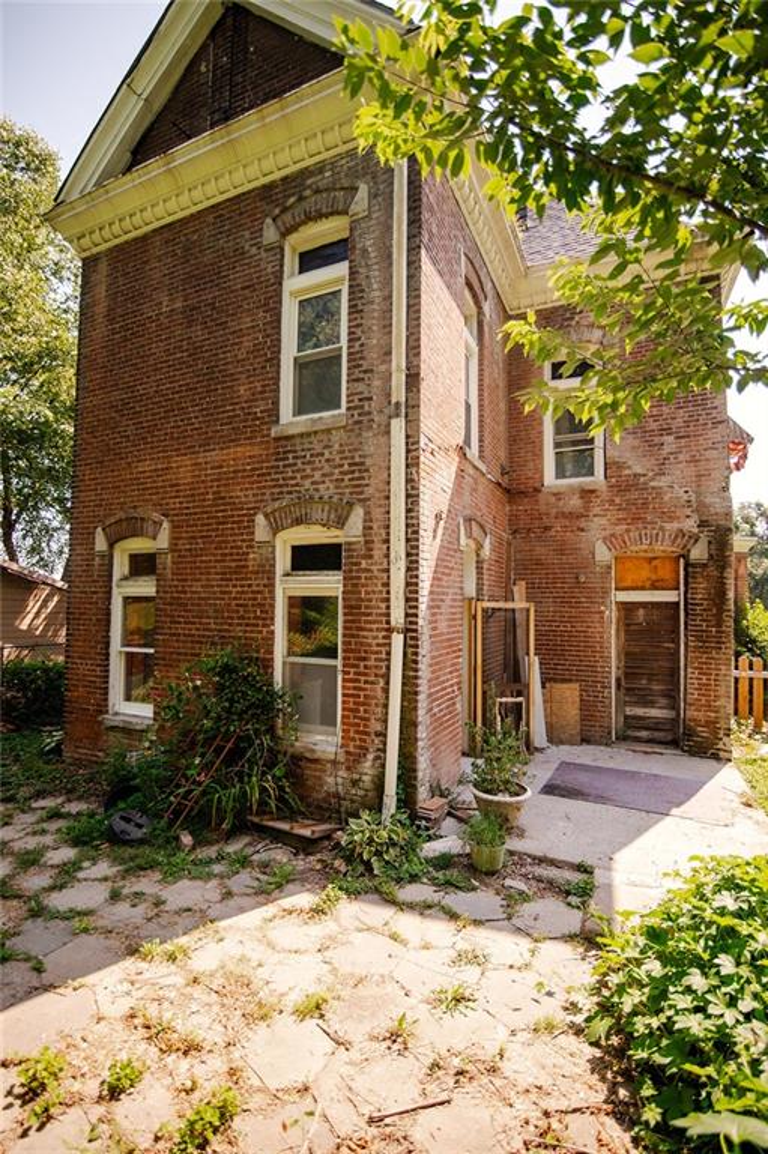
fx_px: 513
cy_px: 577
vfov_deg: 96.8
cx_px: 384
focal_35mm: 16
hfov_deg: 73.7
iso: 100
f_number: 2.8
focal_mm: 16
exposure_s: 1/4000
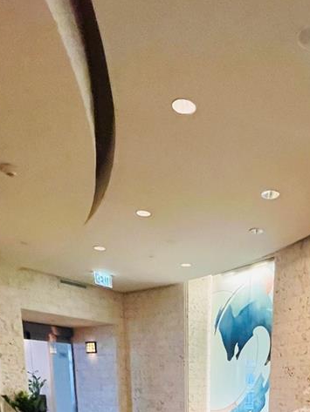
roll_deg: -0.3
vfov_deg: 38.7
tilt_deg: -15.1
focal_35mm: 33
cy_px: 506
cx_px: 226
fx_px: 394
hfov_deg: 41.9
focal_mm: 1.57
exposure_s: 1/60
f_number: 1.8
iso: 800
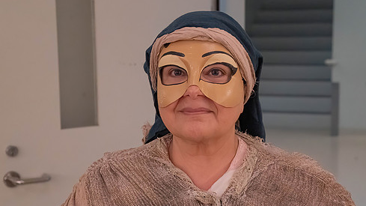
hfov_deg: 24.5
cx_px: 199
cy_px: 131
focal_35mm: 87
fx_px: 844
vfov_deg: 13.9
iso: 16000
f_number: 9
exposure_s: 1/500
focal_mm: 70
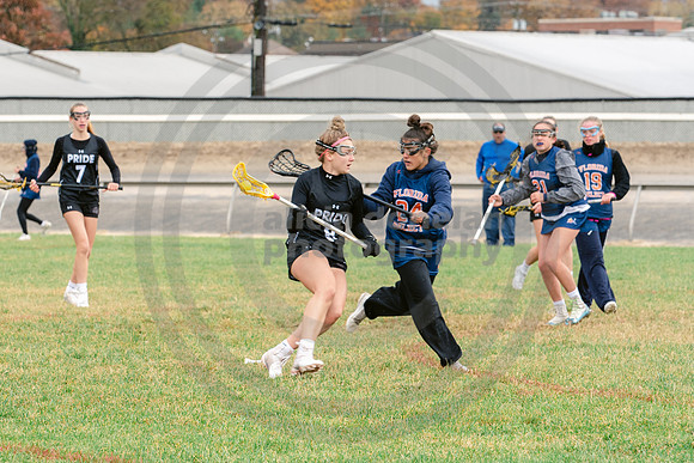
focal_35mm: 204
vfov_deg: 6.7
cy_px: 271
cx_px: 270
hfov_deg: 10.1
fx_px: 3929
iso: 400
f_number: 5.6
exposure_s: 1/500
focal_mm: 125
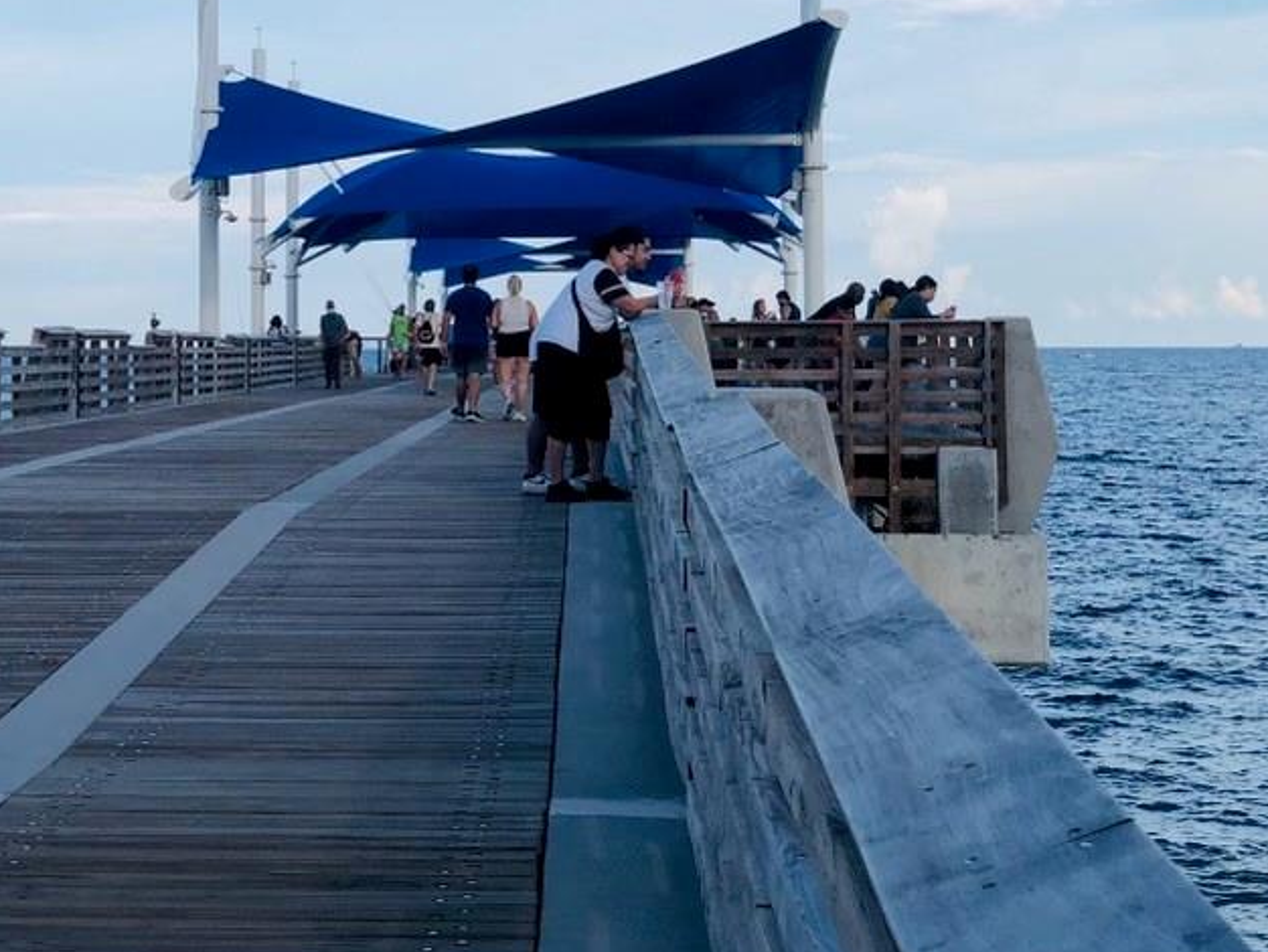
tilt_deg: +3.1
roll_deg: +0.2
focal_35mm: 85
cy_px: 259
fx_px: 3115
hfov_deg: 22.7
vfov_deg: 17.3
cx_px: 286
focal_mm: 6
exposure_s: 1/857
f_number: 2.4
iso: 16
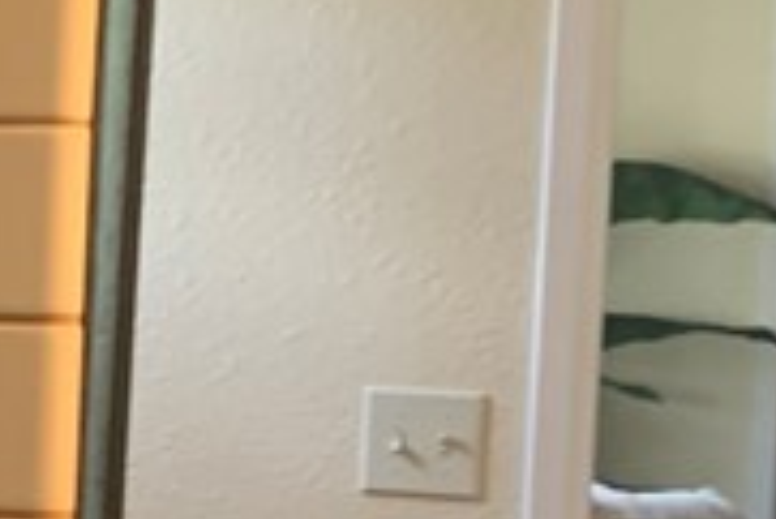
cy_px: 523
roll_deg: +0.0
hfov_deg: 11.8
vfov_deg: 8.9
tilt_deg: -8.7
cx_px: -857
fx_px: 3301
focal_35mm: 153
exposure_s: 1/60
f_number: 1.8
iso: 100
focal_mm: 4.25
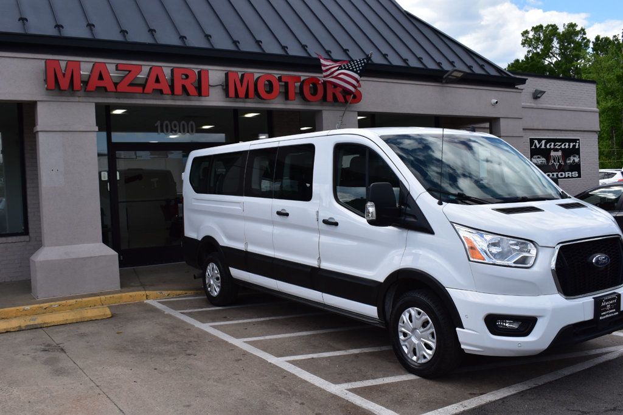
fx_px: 623
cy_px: 208
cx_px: 312
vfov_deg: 36.8
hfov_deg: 53.1
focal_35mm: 36
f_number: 11
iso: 400
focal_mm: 24
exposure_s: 1/500
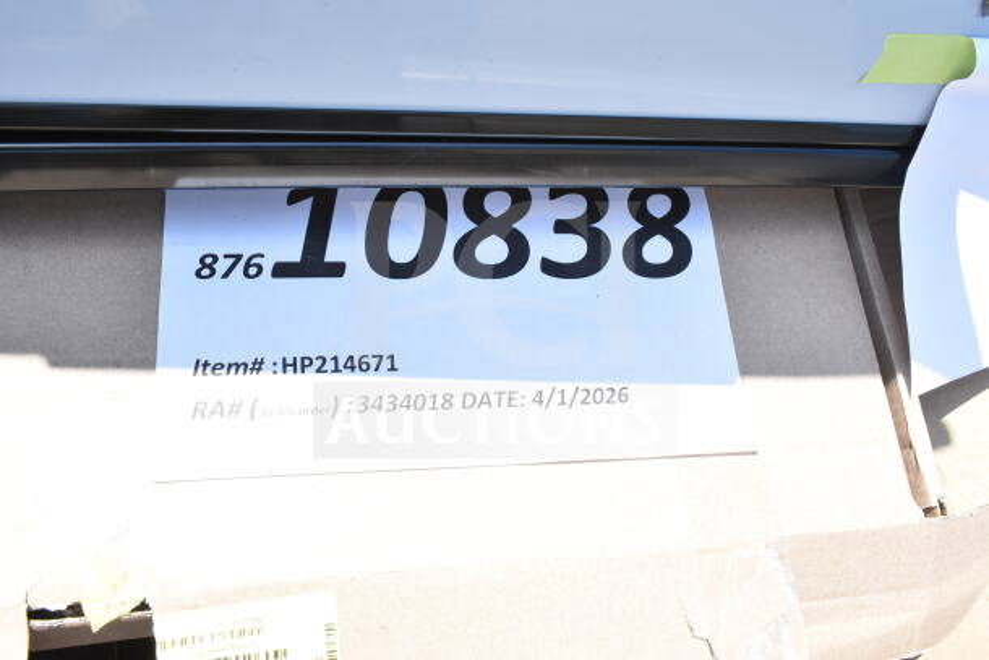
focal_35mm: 30
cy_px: 330
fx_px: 824
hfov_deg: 61.9
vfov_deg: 43.6
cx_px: 494
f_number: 13
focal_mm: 20
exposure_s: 1/640
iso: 1600
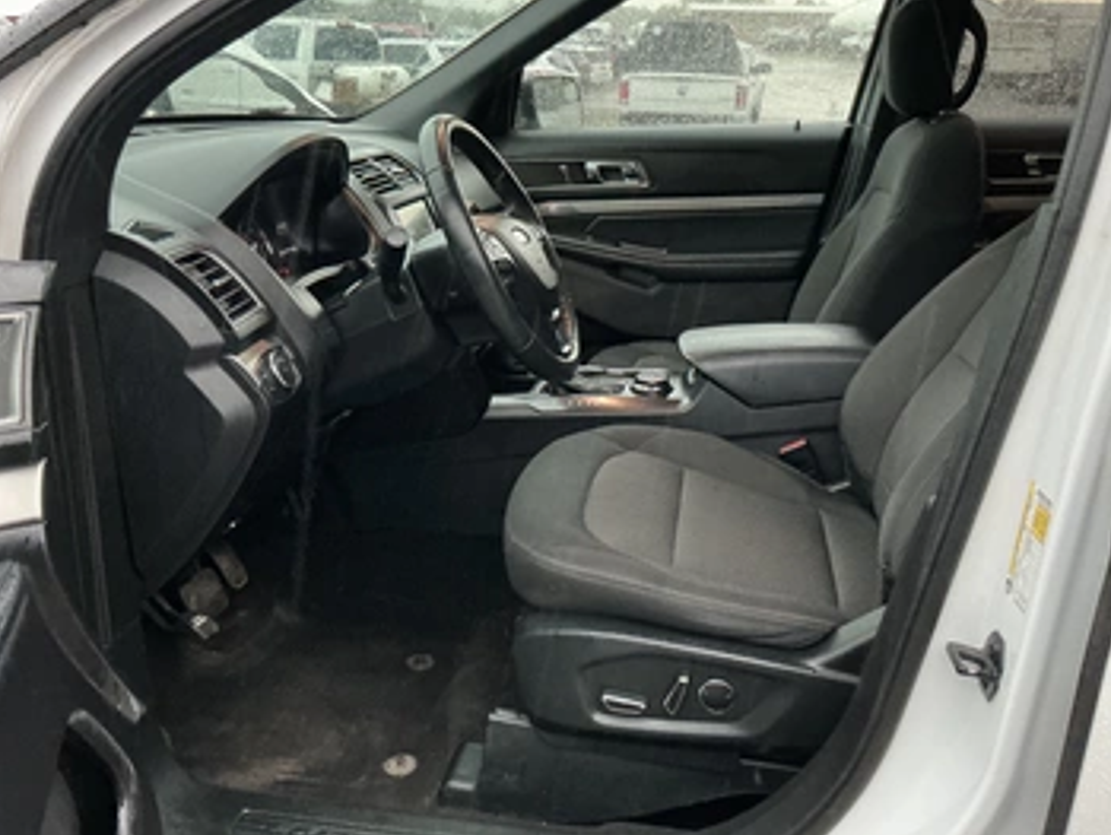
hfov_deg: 56.8
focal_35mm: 32
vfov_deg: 44.1
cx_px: 552
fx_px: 1028
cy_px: 371
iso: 320
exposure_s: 1/60
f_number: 1.8
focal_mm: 3
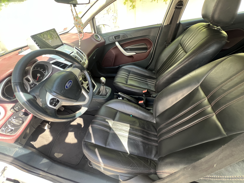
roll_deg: +5.9
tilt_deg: -41.2
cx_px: 122
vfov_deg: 89.9
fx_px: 92
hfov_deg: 106.2
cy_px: 92
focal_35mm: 13
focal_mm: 1.57
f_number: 1.8
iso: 200
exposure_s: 1/99
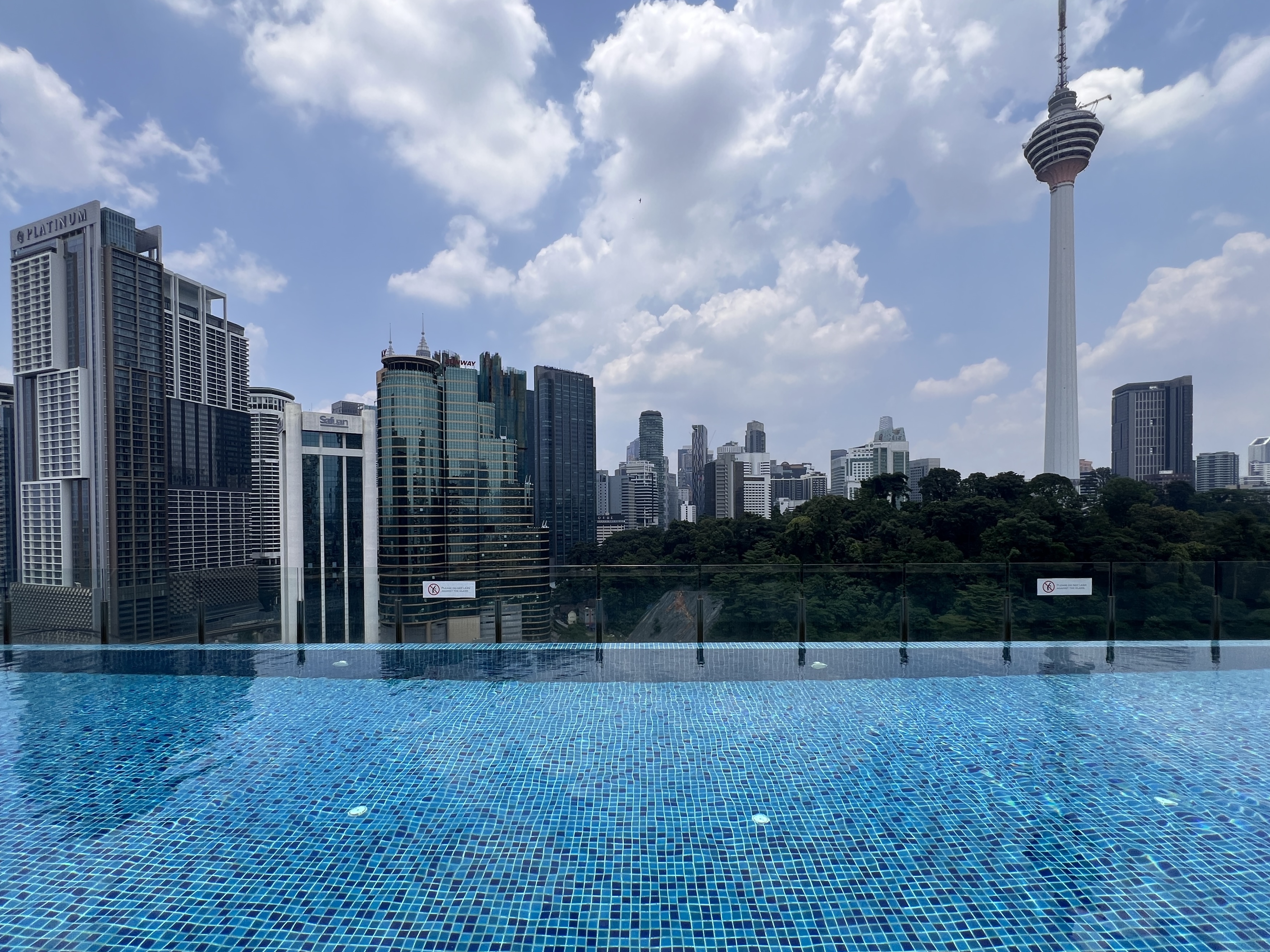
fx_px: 514
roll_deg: +0.5
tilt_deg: +3.8
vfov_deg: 85.6
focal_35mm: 14
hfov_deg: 102.1
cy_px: 447
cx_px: 630
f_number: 1.8
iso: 32
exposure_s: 1/2222
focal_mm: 1.57
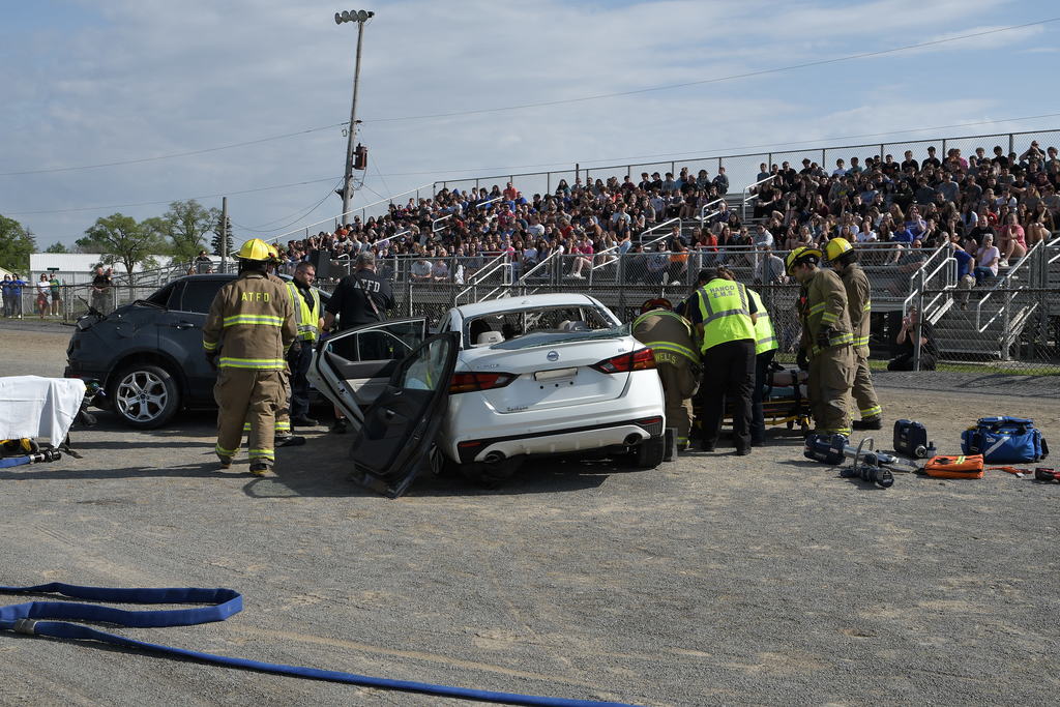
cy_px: 354
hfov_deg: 45.4
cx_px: 530
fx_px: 1266
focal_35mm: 43
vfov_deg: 31.2
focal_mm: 29
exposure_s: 1/320
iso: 100
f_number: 9
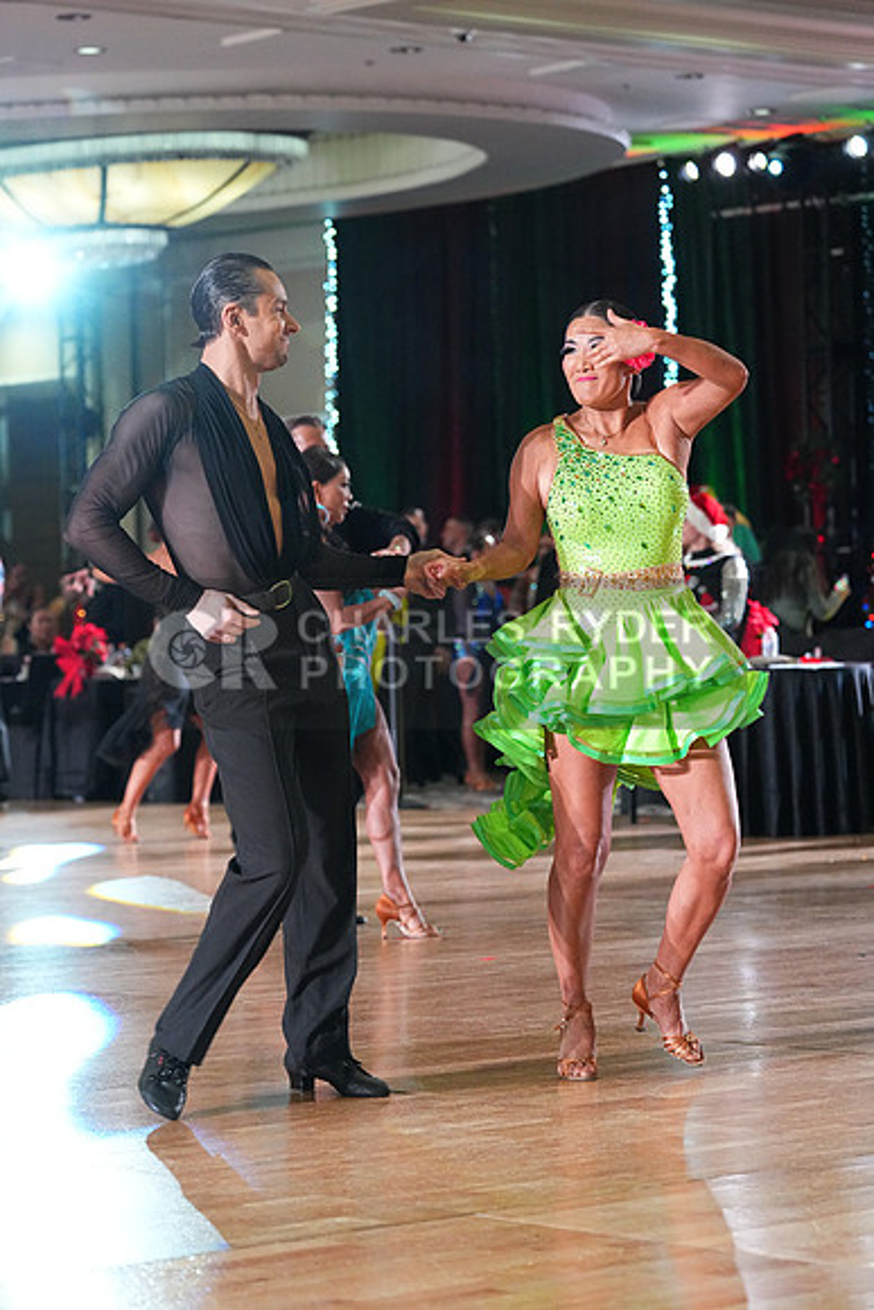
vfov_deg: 19.3
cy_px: 655
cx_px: 437
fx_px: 3858
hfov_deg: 12.9
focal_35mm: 106
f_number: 4.5
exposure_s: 1/400
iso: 8000
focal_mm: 106
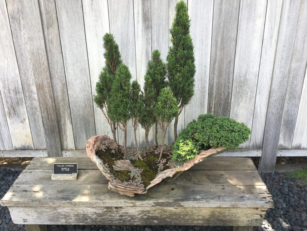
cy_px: 116
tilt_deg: -21.9
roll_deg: -0.2
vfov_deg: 48.2
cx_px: 154
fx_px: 257
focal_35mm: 29
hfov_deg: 61.7
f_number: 2.2
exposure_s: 1/135
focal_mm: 4.15
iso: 25
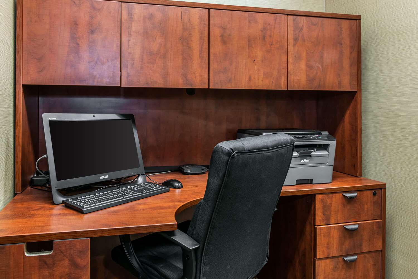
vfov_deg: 49.6
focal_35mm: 26
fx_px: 302
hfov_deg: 69.4
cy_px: 140
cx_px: 209
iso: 400
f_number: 11
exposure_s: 1
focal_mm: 26
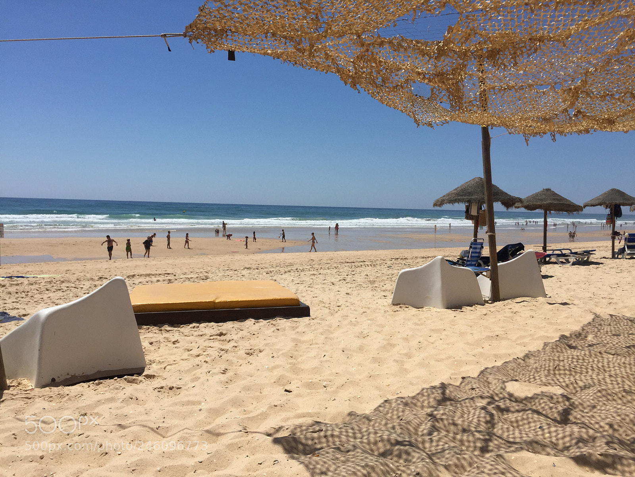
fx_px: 532
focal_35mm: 29
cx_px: 318
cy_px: 238
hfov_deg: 61.7
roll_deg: -3.5
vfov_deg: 48.2
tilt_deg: -5.2
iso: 32
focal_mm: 4.15
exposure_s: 1/5650
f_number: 2.2
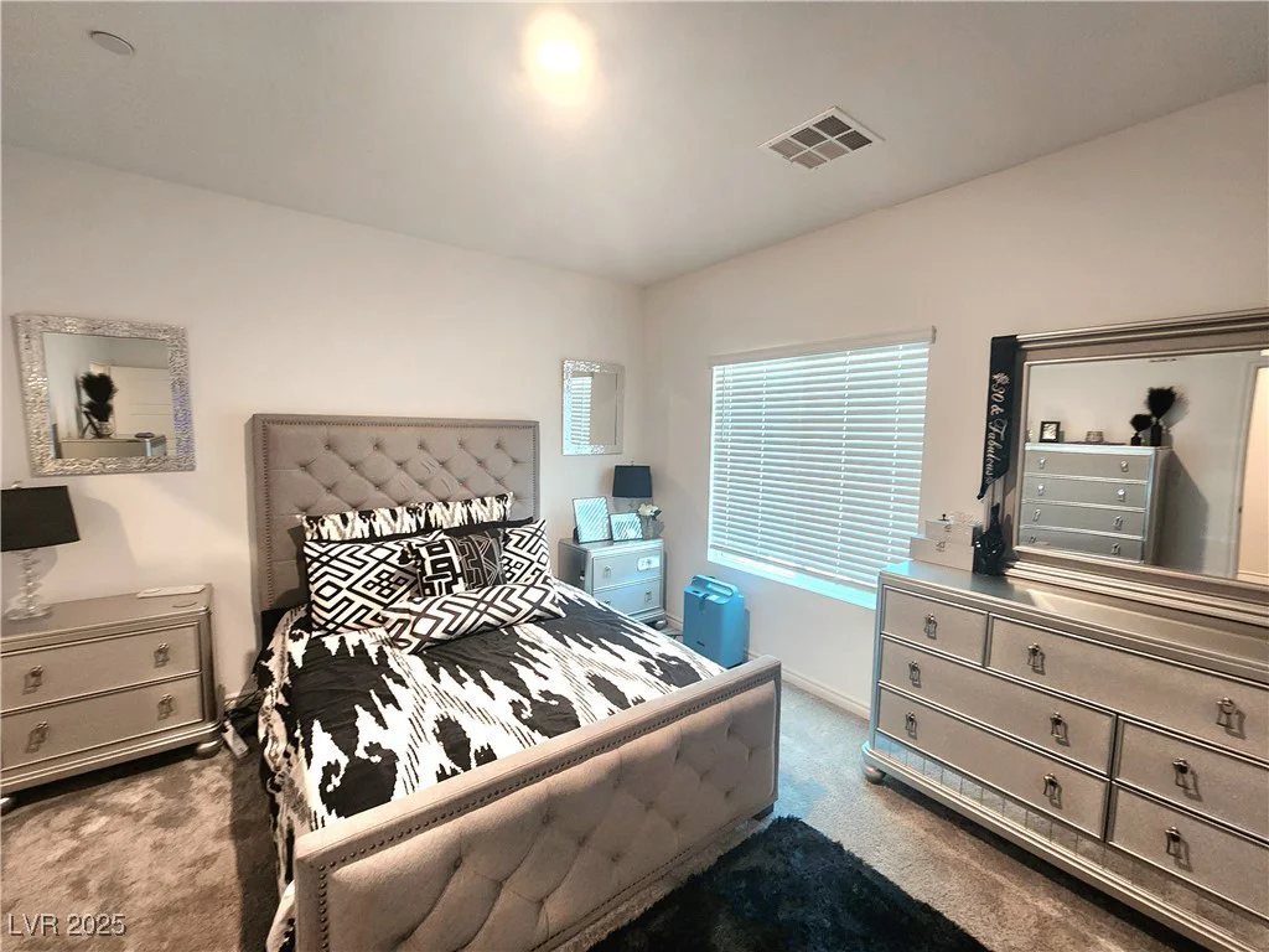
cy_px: 476
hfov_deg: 106.2
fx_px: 477
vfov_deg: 89.9
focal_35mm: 13
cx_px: 634
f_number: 2.2
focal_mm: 2.2
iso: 400
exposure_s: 1/30
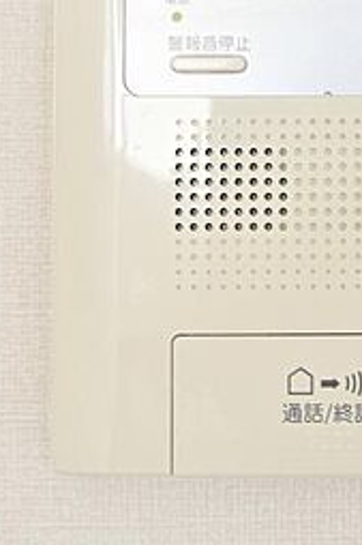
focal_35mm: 85
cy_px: 58
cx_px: 329
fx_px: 1284
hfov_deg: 15.8
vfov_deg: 23.3
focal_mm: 24
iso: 100
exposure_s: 1/60
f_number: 5.6
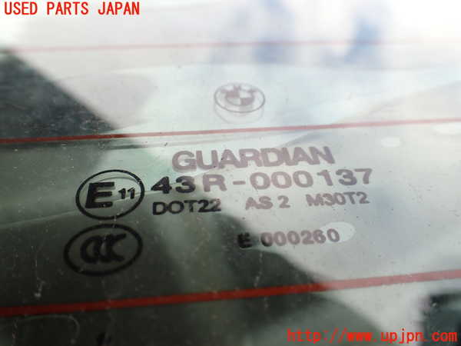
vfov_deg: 46.8
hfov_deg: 60.0
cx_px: 230
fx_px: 400
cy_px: 173
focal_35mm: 30
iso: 100
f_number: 3.2
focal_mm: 5.4
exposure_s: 1/200
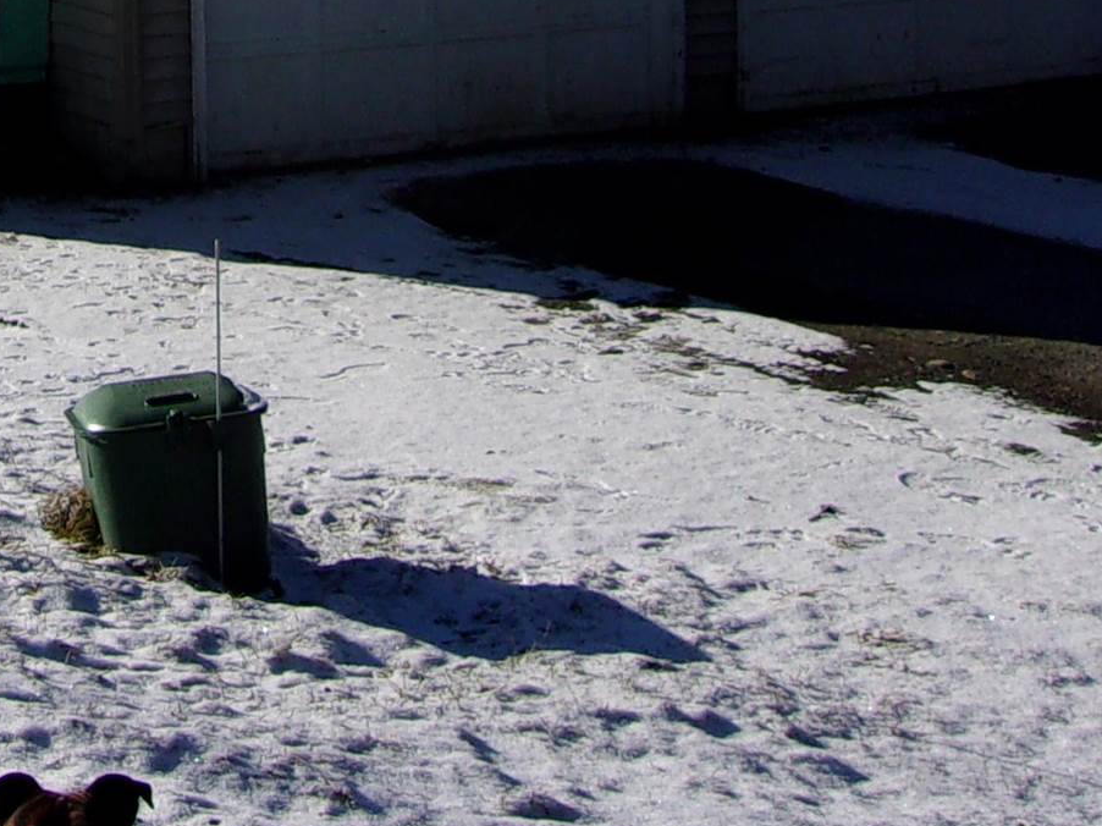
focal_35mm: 92
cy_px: -378
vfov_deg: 15.0
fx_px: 2928
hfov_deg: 20.6
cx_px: 7
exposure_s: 1/200
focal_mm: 4.9
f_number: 10.4
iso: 80
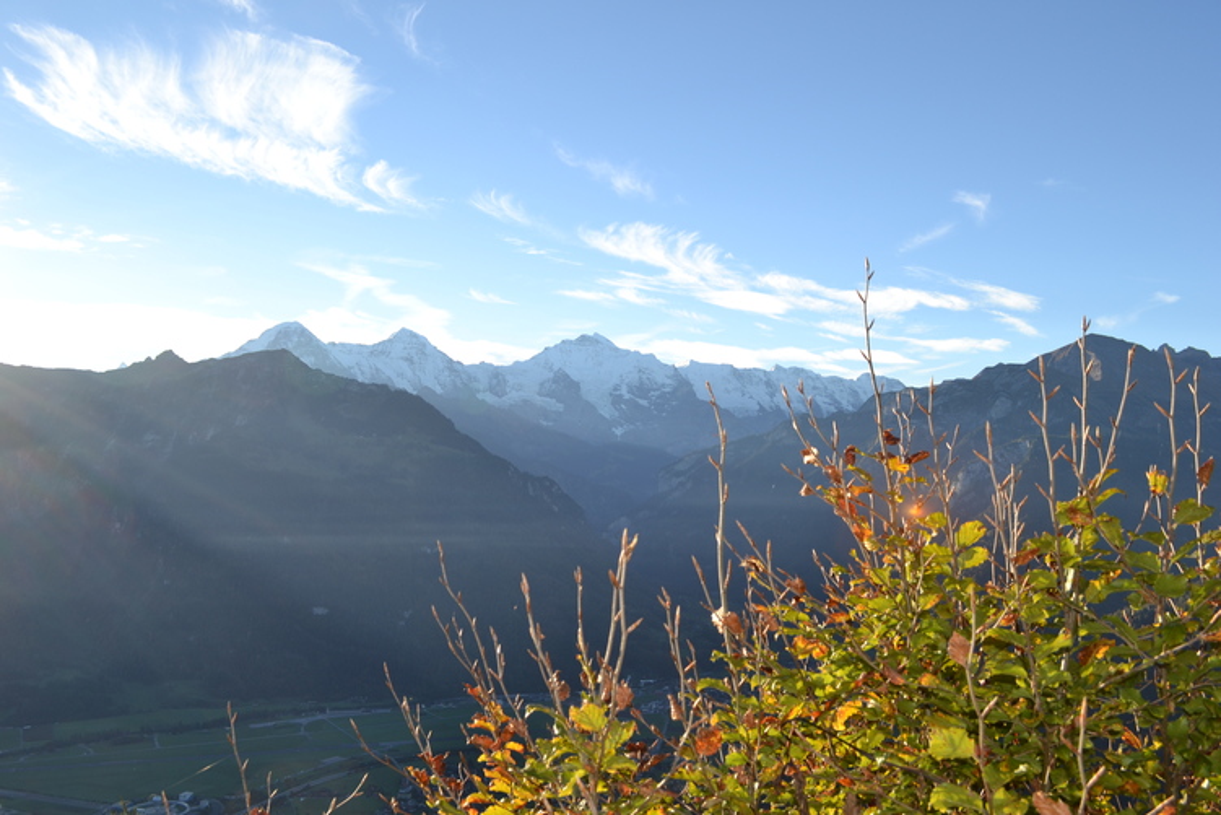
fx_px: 1018
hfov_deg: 61.9
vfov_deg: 43.6
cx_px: 610
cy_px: 408
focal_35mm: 30
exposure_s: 1/160
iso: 100
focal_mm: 20
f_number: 8
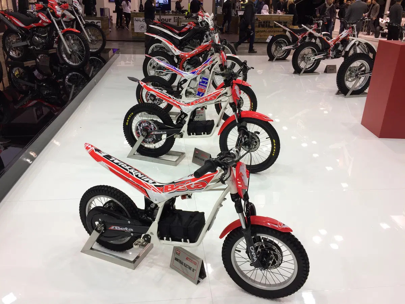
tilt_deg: -23.8
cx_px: 202
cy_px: 152
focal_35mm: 29
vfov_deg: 48.2
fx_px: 339
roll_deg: -0.4
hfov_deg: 61.7
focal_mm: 4.15
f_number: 2.2
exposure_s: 1/100
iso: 32
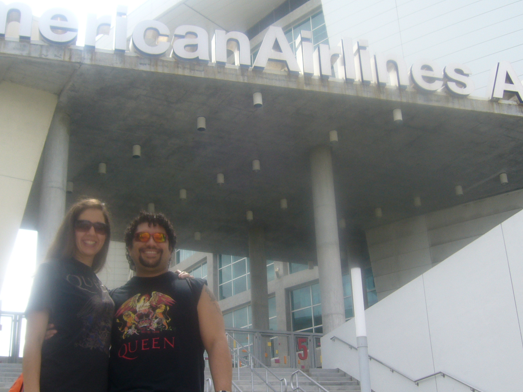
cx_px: 236
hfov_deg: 41.2
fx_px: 695
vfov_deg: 31.5
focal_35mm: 46
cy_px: 206
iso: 80
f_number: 5.6
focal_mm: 5.8
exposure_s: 1/160
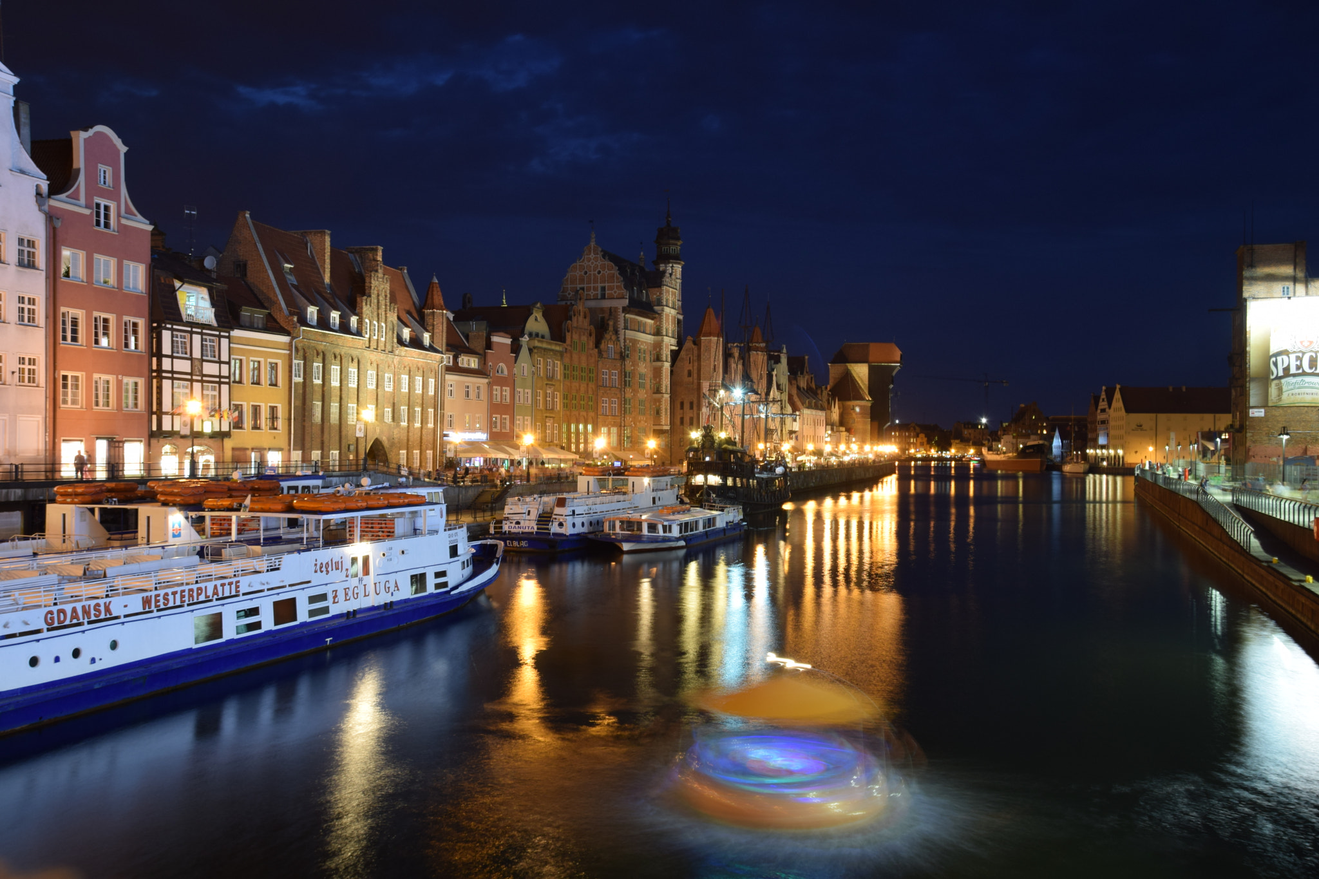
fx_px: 1209
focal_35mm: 33
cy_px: 440
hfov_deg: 57.2
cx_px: 660
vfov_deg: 40.0
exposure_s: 6
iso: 200
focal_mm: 22
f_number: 9
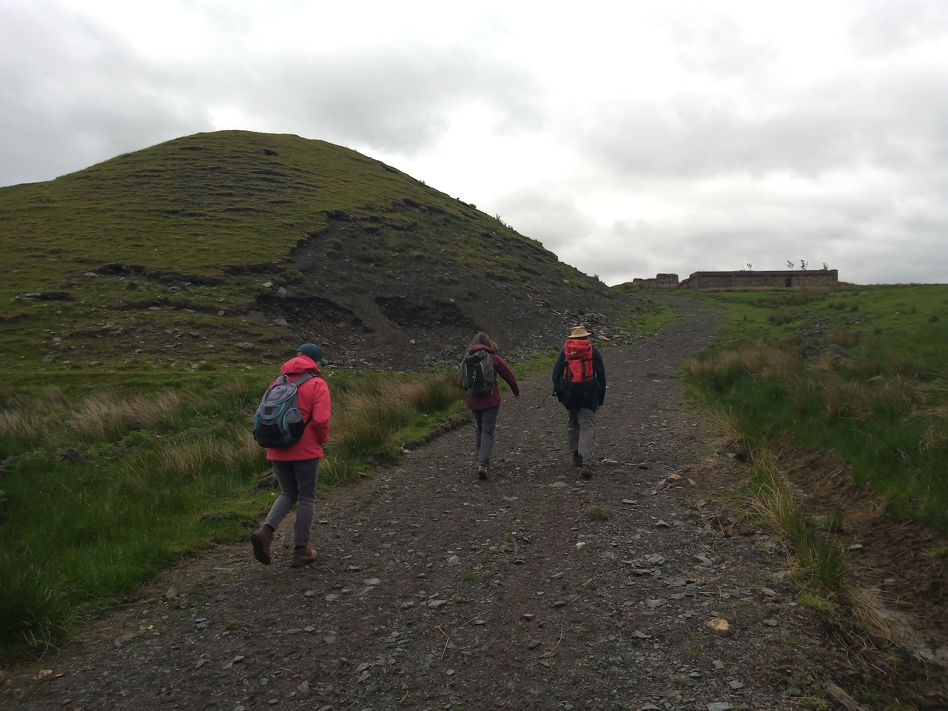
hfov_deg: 81.7
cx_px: 474
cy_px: 356
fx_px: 548
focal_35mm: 20
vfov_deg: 66.0
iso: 113
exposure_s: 1/1031
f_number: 2
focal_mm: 3.54
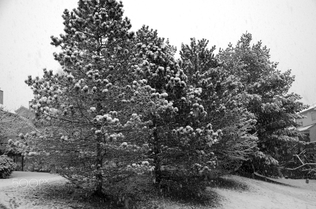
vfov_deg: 28.0
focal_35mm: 48
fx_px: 421
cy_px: 104
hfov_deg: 41.2
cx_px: 158
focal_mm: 32
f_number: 4.2
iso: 800
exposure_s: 1/50
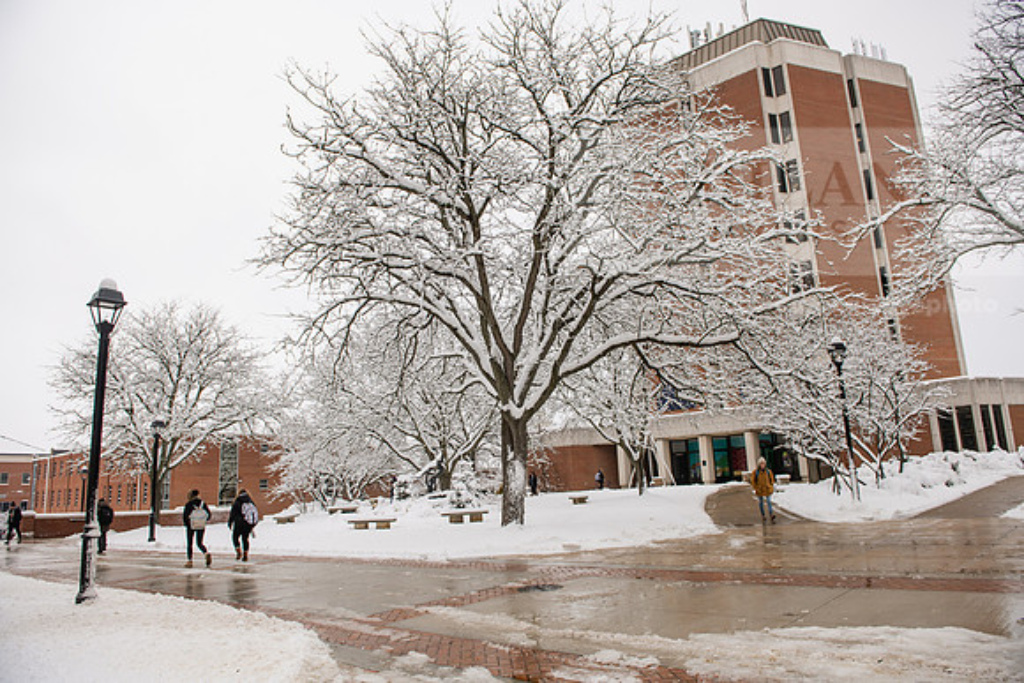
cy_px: 342
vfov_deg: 53.2
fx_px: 683
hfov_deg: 73.7
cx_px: 512
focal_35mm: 24
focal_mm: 24
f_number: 4.5
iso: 160
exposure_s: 1/500
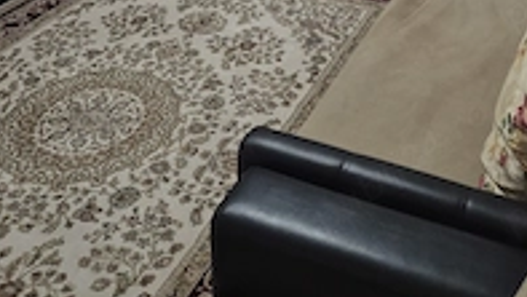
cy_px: -198
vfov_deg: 19.2
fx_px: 713
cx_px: 308
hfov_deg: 40.4
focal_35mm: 51
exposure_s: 1/100
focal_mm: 5.4
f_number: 1.8
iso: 160
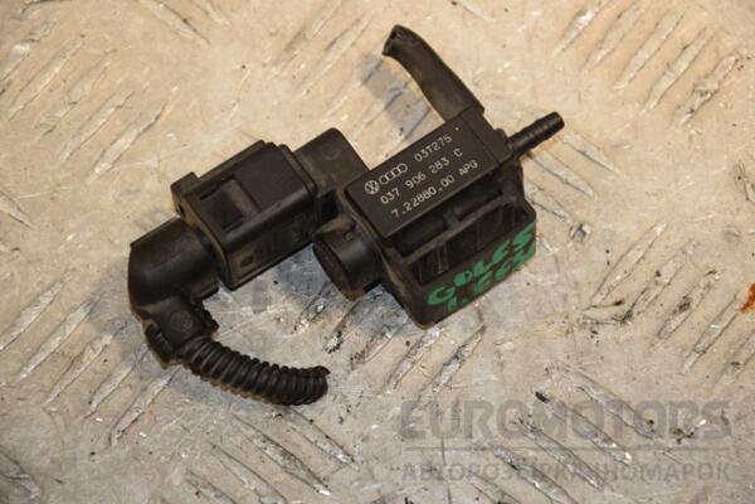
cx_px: 378
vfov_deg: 8.7
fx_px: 3303
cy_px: 252
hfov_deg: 13.0
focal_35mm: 158
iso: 800
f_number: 7.1
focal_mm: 105
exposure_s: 1/200
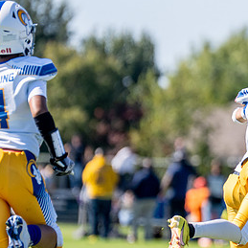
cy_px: 158
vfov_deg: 2.4
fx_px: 5876
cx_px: 308
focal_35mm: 725
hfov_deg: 2.4
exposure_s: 1/3200
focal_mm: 200
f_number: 2.8
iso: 200
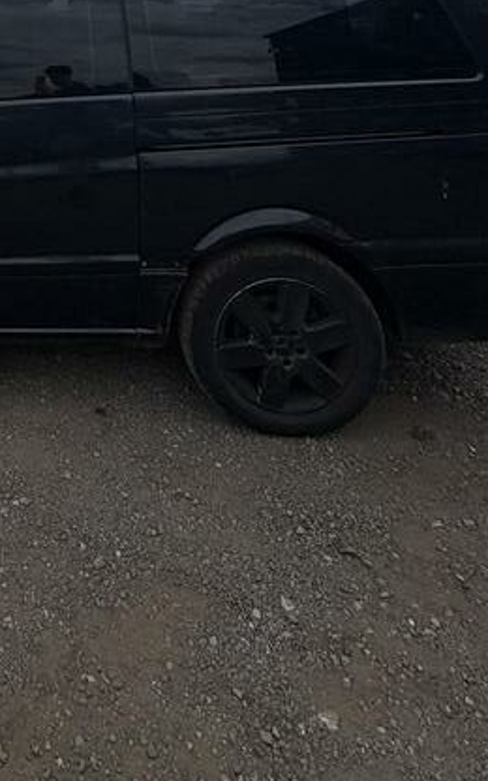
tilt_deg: +8.1
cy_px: -9
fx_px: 681
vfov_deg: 48.5
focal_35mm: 32
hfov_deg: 33.7
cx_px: -62
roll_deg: +1.3
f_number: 2.2
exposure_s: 1/4630
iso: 50
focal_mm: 2.22
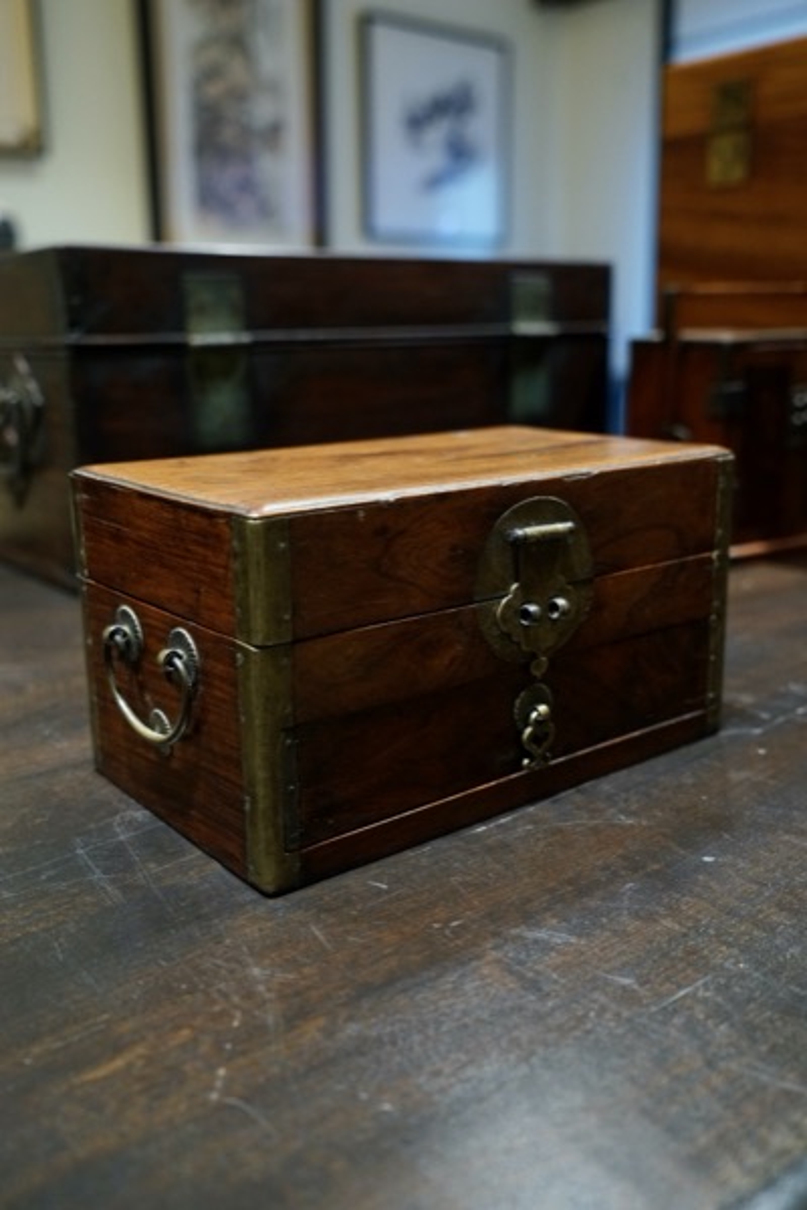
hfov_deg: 40.0
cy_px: 605
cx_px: 404
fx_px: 1110
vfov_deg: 57.2
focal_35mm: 33
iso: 2000
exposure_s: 1/60
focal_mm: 33
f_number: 4
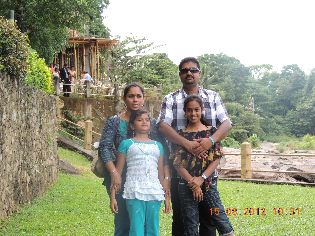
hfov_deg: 21.8
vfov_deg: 16.4
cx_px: 158
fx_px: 819
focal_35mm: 90
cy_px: 118
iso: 100
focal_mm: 16
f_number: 4.1
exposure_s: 1/125
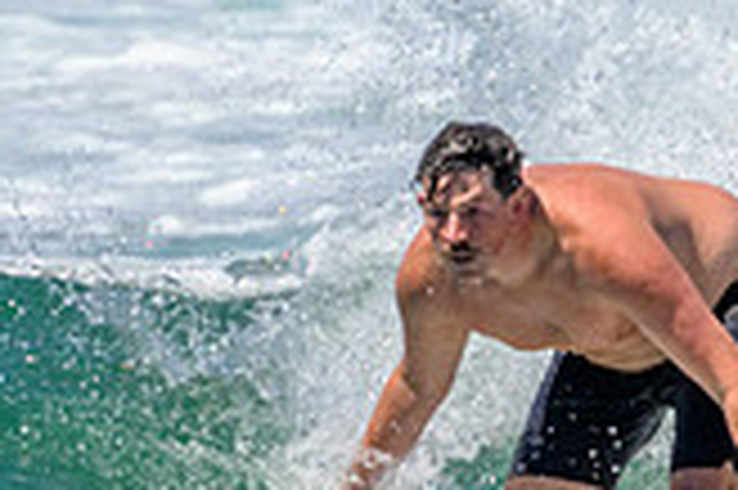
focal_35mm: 3891
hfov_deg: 0.5
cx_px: 407
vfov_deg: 0.4
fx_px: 79685
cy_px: 520
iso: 800
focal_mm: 800
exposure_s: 1/2000
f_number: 11
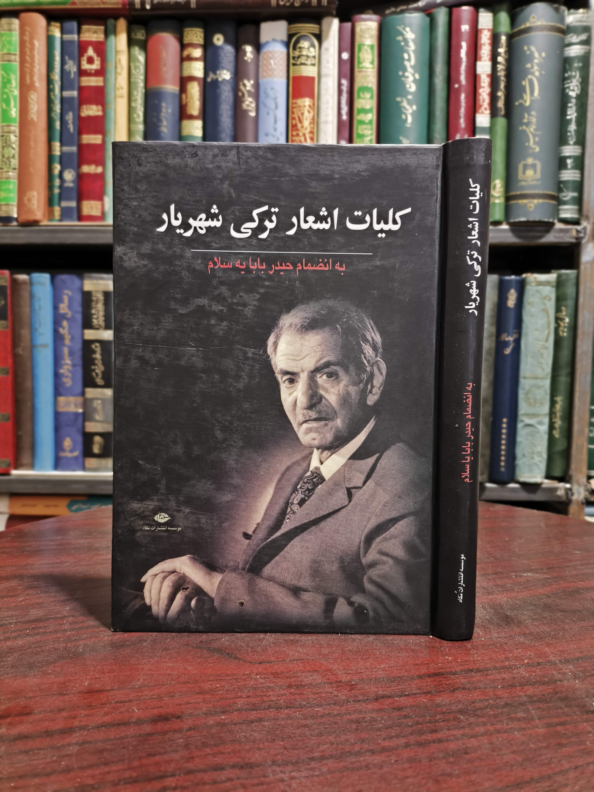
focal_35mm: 25
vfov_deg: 69.4
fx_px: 572
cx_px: 297
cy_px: 396
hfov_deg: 54.9
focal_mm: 4.71
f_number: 1.7
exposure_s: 1/16.7
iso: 1250
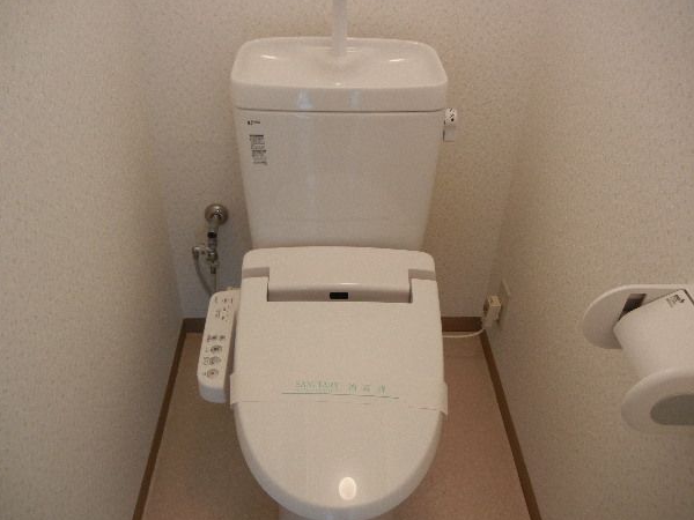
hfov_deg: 56.8
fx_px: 642
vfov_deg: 44.1
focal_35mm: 32
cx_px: 344
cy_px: 274
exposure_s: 1/30
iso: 220
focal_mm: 5.4
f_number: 3.5
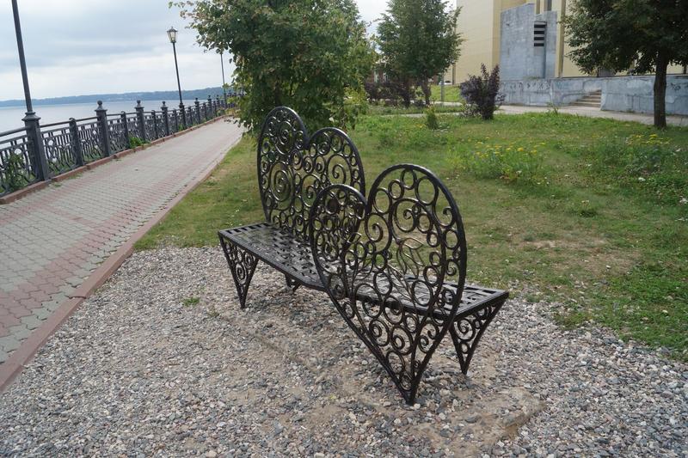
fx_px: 516
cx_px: 344
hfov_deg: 67.4
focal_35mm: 27
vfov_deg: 47.9
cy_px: 229
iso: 1600
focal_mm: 18
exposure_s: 1/1600
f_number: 10
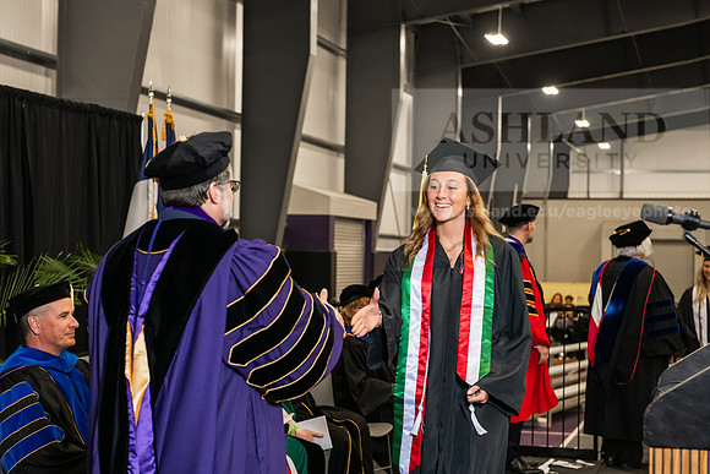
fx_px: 1381
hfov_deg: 28.8
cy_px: 237
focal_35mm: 70
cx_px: 355
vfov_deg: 19.5
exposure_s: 1/200
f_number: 5
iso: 2500
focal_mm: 70
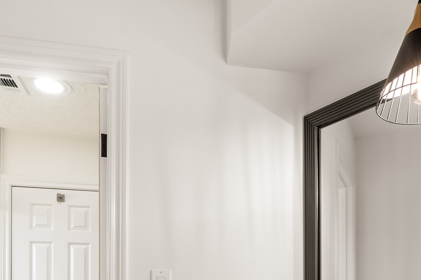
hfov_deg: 50.9
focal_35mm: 37
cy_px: 312
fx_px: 433
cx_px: 283
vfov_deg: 31.6
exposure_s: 1
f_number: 9
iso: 200
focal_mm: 16
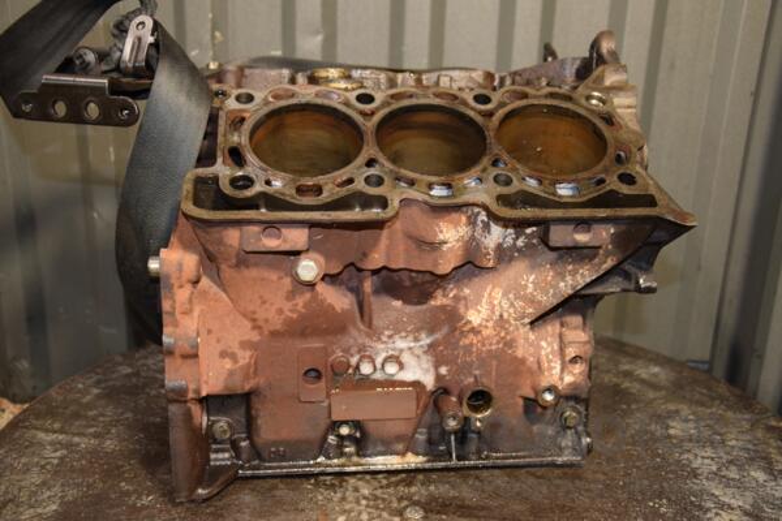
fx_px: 912
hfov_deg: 46.4
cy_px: 260
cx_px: 391
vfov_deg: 31.9
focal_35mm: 42
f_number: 5
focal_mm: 28
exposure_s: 1/80
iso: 800
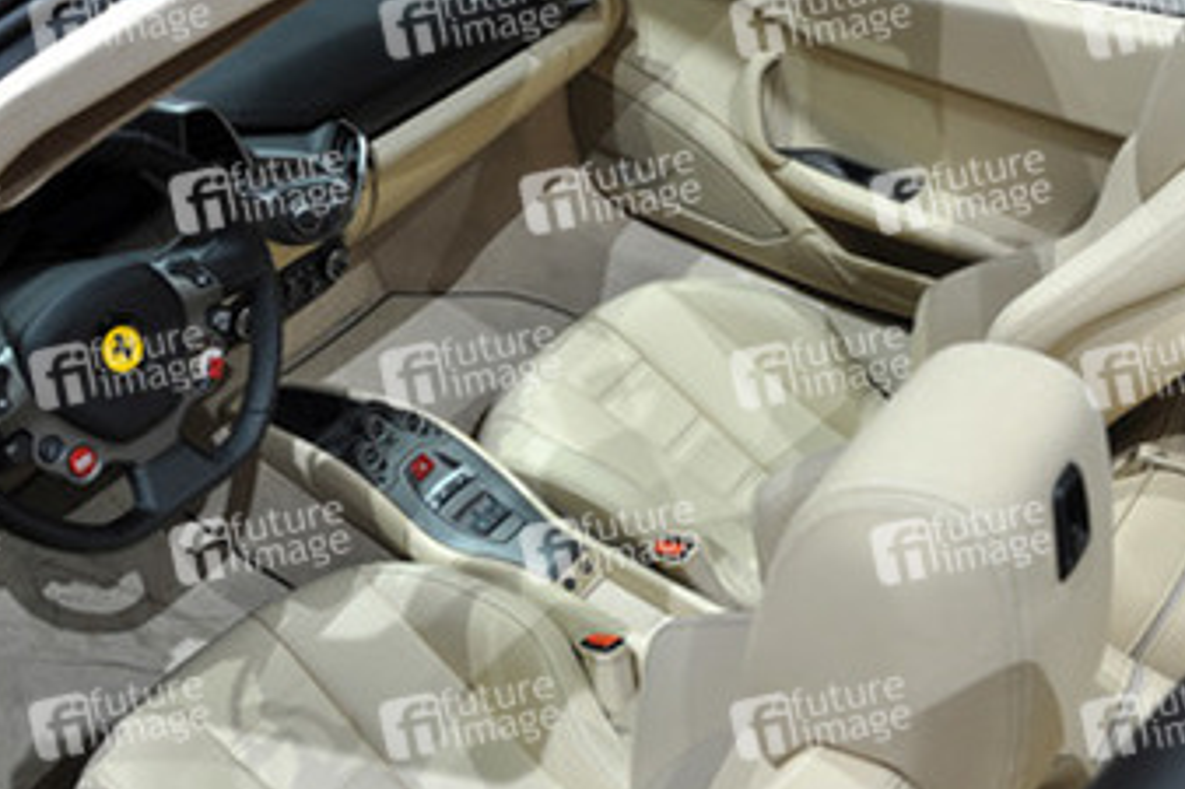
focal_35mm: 36
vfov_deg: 36.8
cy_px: 456
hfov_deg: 53.0
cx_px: 517
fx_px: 1184
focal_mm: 18
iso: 400
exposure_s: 1/100
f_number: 5.6
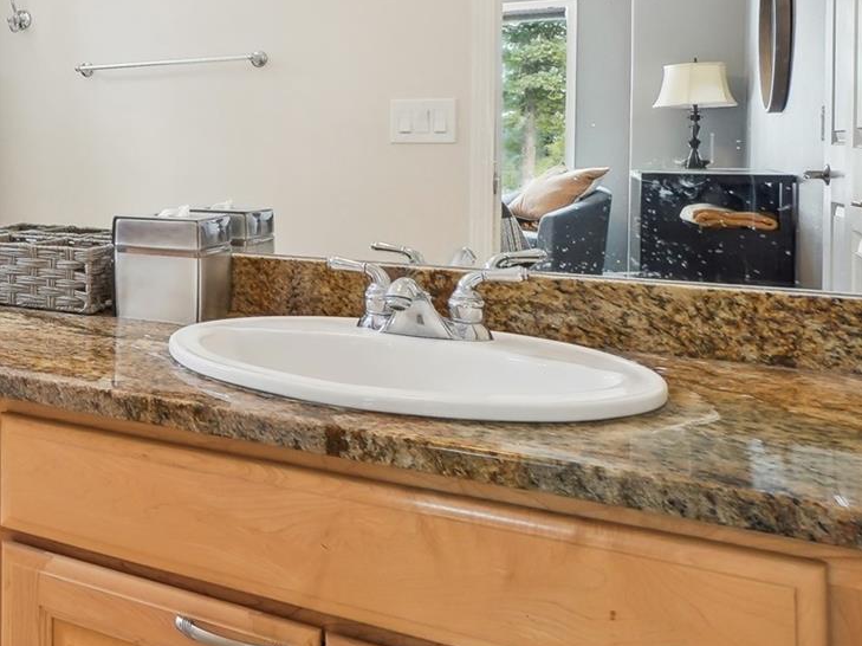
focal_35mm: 38
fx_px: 946
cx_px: -77
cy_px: 153
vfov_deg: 36.7
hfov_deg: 40.1
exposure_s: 1/20
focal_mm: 12
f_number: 8
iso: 400
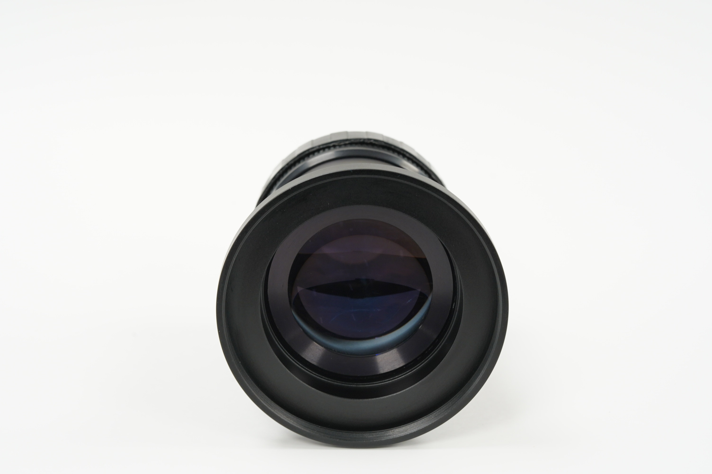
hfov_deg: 22.6
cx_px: 356
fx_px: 1778
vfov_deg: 15.2
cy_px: 237
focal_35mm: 90
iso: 1000
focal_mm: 90
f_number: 11
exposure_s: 1/10
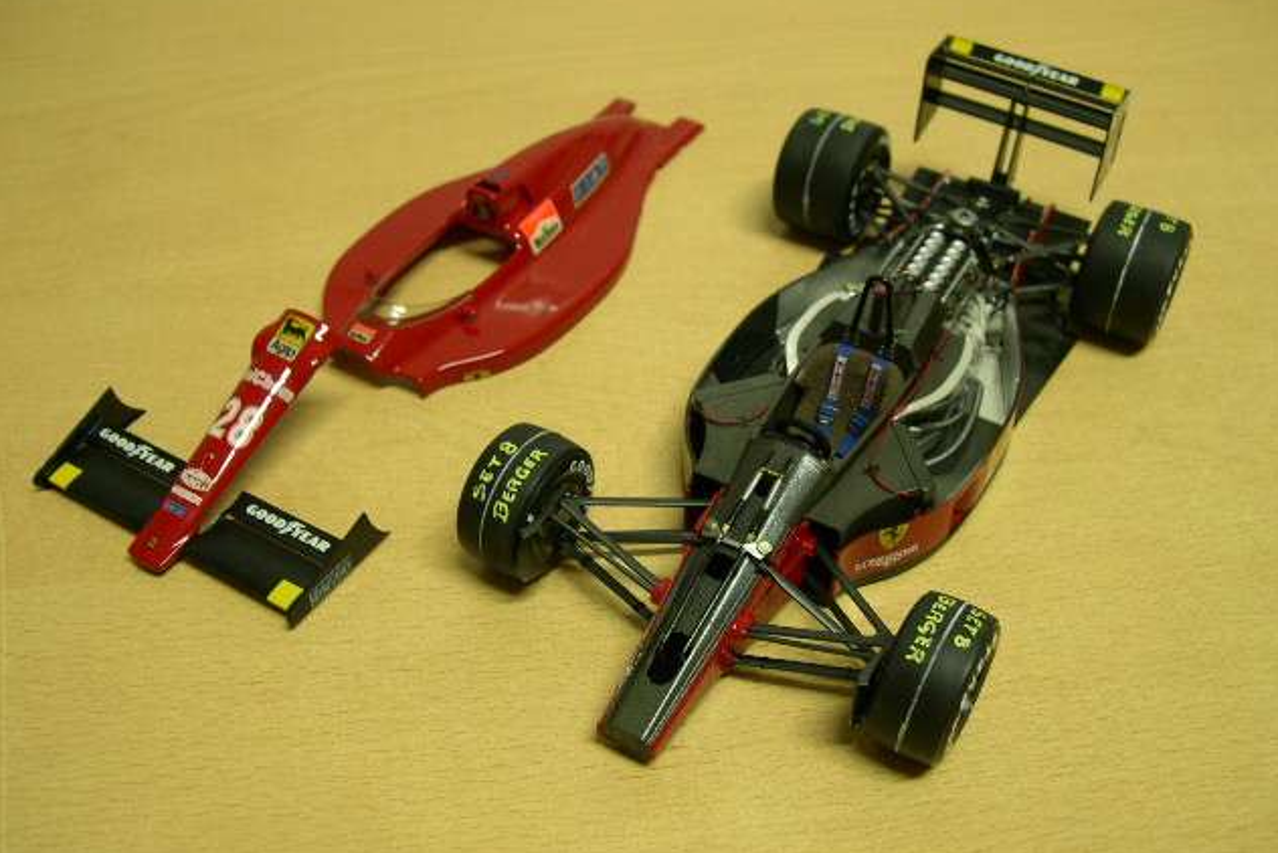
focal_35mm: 40
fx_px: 1421
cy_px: 459
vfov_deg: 33.4
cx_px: 639
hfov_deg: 48.4
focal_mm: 8
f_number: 2.8
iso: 100
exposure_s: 1/5.1
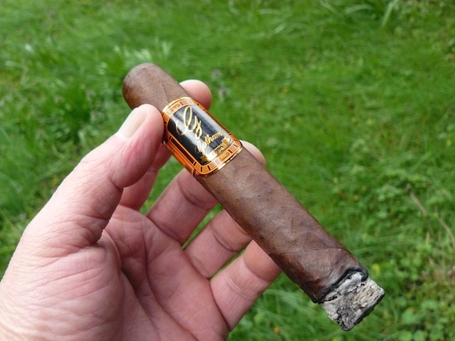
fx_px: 473
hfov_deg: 51.4
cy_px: 170
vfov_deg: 39.7
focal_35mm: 36
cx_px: 228
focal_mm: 6
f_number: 3.2
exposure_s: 1/500
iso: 400
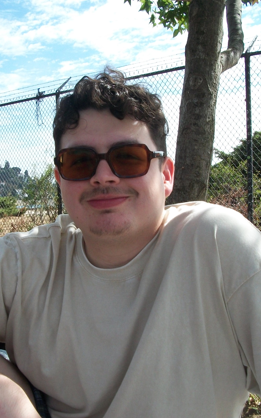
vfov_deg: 43.5
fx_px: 523
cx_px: 106
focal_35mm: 46
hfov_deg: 27.9
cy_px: 210
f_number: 5.5
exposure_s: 1/250
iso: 80
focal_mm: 5.7
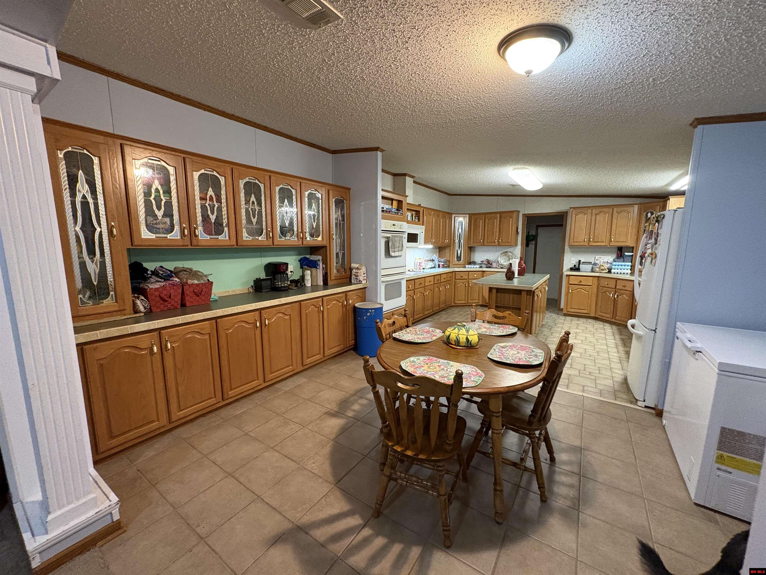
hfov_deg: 102.1
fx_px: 310
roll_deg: +0.8
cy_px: 288
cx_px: 383
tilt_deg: -7.4
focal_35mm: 14
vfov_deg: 85.7
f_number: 2.2
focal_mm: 2.22
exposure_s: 1/60
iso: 640
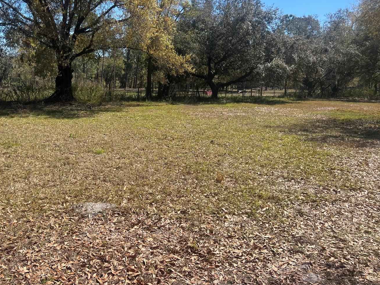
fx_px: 351
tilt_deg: -6.5
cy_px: 122
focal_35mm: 32
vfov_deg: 44.0
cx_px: 148
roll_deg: -2.2
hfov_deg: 56.3
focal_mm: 5.7
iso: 50
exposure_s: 1/2994
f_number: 1.5
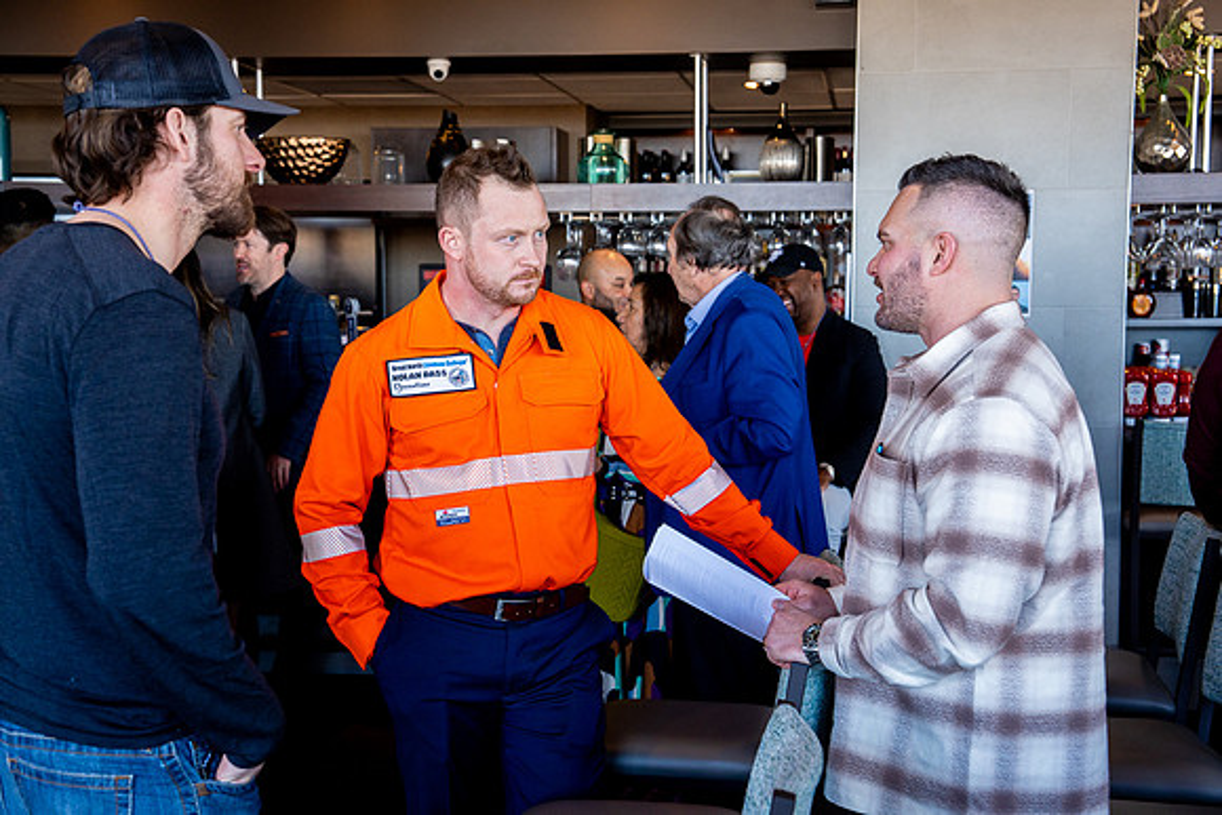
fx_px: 1664
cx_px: 611
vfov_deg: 27.5
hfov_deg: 40.3
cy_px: 408
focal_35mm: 49
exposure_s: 1/160
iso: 1250
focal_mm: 49
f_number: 5
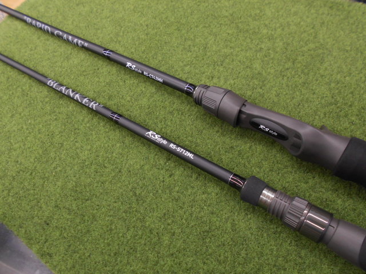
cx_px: 183
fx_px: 275
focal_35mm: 26
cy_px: 137
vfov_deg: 53.1
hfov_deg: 67.3
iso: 200
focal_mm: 4.6
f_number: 3.2
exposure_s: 1/30
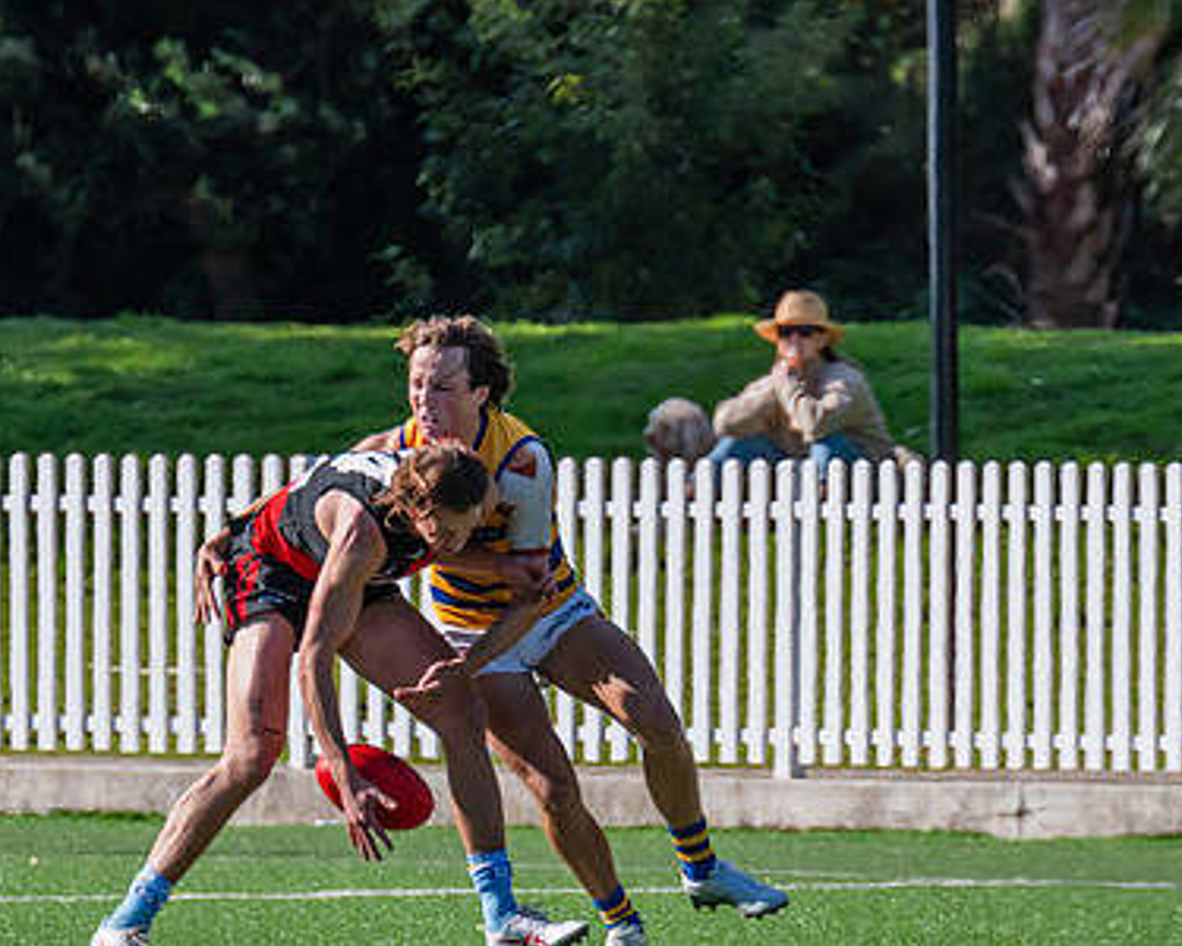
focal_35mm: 1087
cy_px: 468
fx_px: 38026
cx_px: 507
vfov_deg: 1.4
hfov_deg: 1.8
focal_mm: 600
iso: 800
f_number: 10
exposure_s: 1/1250
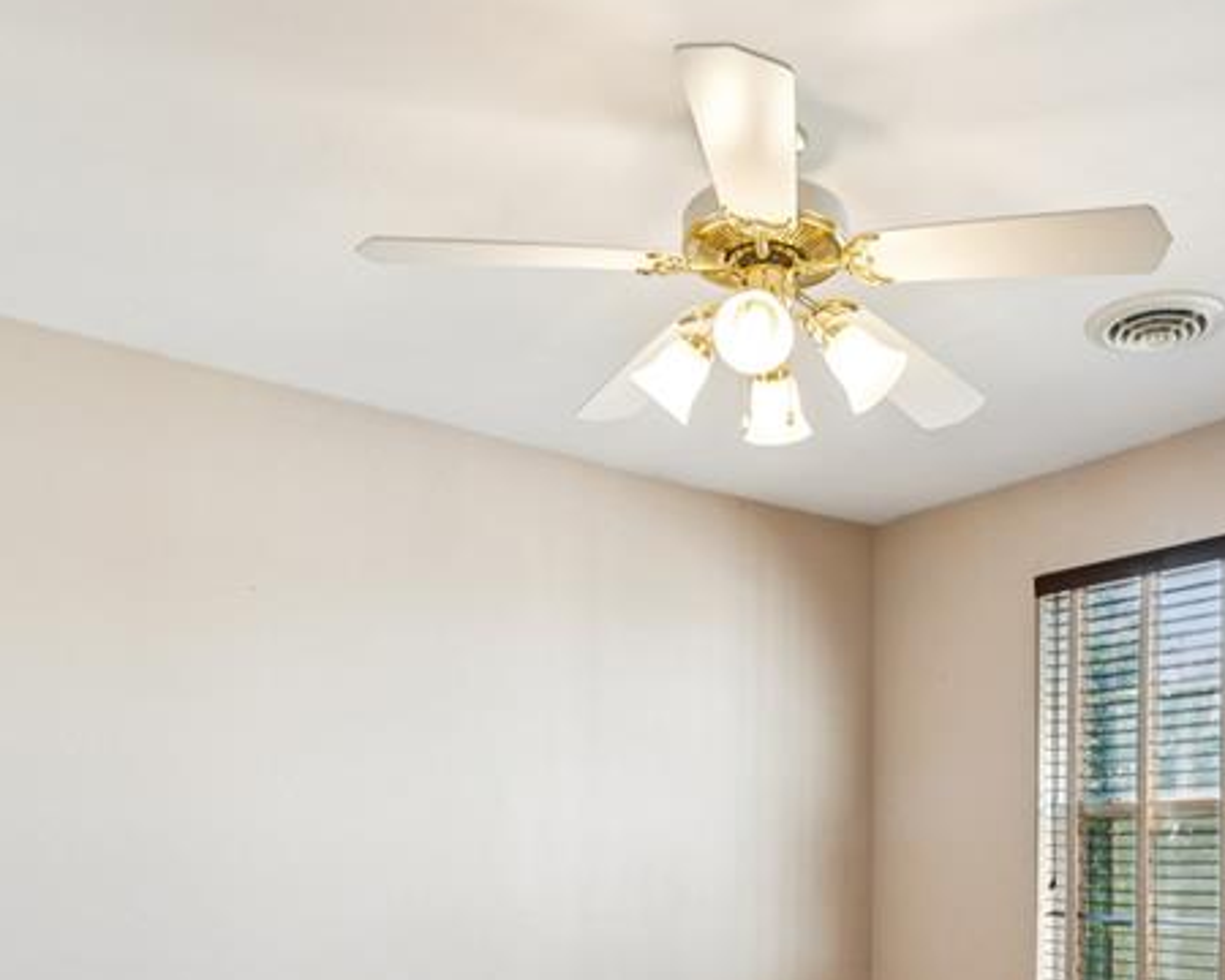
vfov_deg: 40.6
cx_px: 779
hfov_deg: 52.3
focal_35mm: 34
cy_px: 855
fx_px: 1230
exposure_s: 1/6
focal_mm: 15.9
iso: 320
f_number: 13
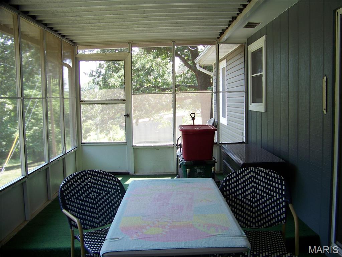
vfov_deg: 39.7
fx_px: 356
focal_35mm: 36
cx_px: 171
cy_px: 128
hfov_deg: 51.4
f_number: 2.8
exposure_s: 1/30
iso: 64
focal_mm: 5.85
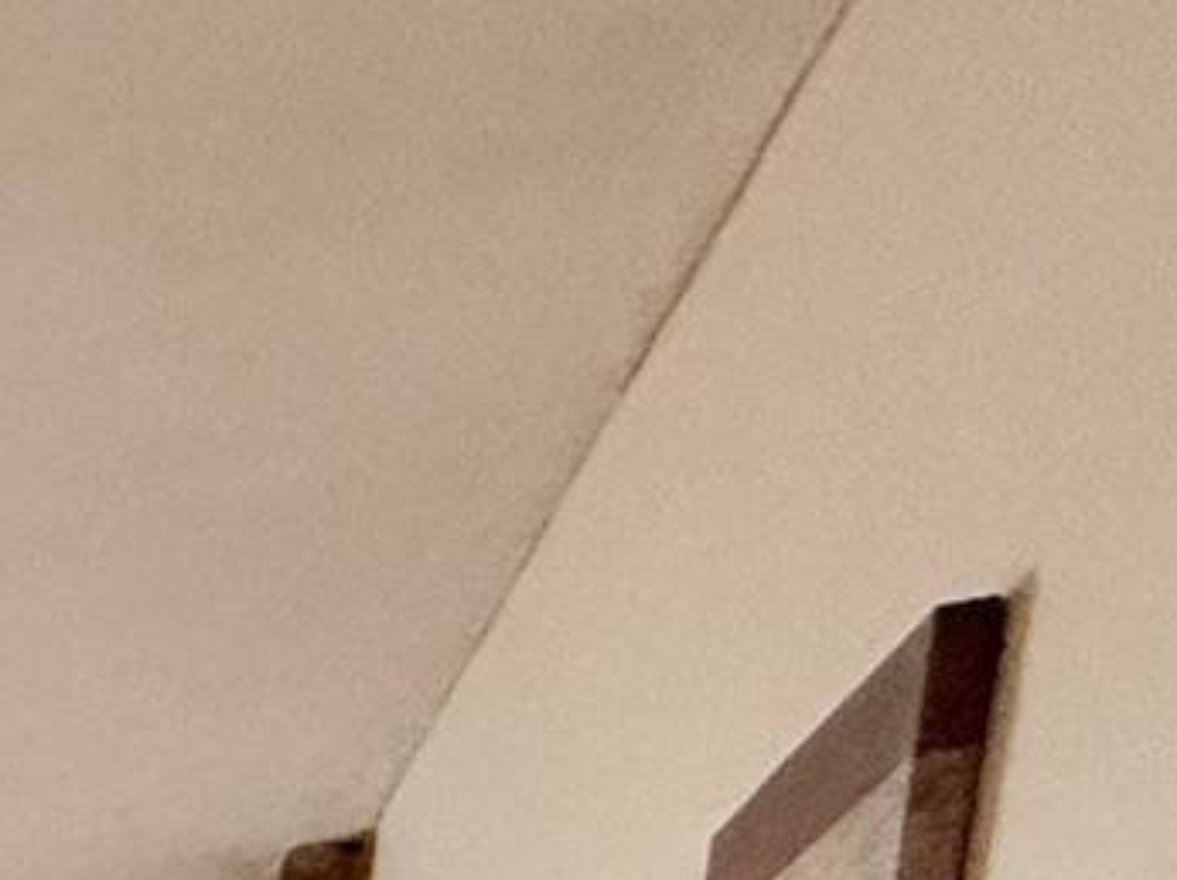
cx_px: -1641
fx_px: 2649
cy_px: 2094
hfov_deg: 15.0
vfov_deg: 13.7
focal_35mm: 78
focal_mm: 2.22
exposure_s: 1/60
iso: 320
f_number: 2.2
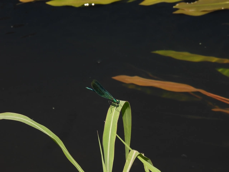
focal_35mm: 400
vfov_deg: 3.7
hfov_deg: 5.0
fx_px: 2646
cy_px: 86
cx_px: 114
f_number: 6.3
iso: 100
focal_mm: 71.4
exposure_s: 1/320
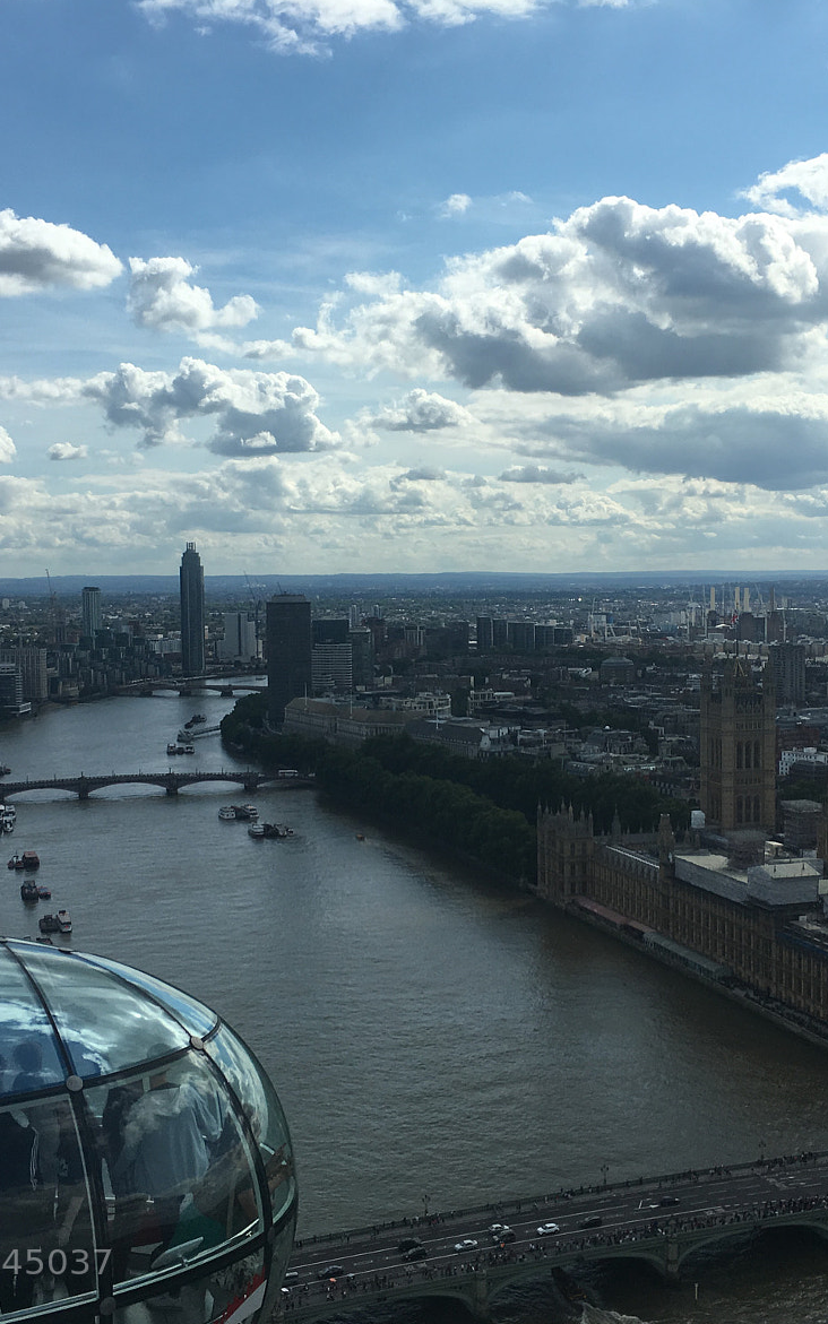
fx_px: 1516
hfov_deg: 30.5
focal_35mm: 42
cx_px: 425
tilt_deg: -5.0
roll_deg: +1.4
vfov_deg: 47.2
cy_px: 673
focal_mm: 4.15
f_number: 2.2
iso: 25
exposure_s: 1/2262
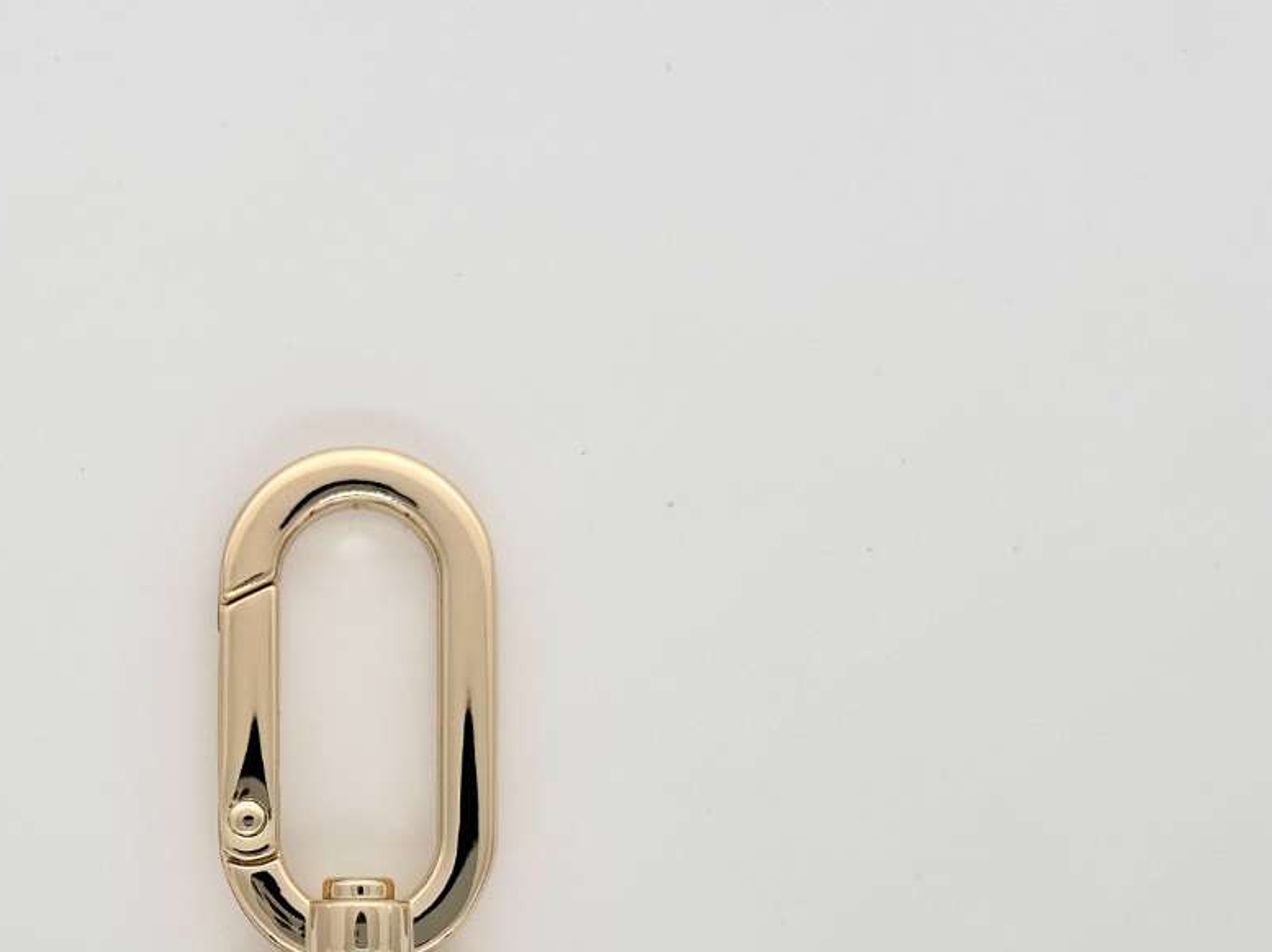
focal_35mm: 89
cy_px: 880
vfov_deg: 16.3
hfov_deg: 21.9
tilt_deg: -87.4
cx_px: 349
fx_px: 3269
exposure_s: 1/2252
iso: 64
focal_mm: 6.86
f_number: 1.78
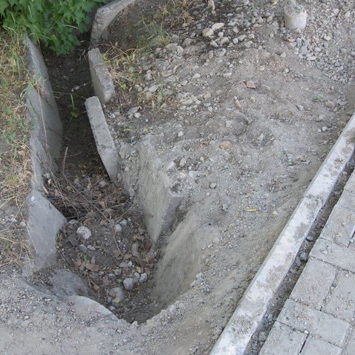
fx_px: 615
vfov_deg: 32.2
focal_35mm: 53
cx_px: 162
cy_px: 175
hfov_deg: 32.2
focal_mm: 9.2
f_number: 3.6
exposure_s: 1/50
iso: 50
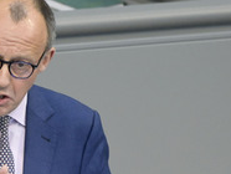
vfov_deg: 1.6
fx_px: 6374
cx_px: -17
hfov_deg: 2.1
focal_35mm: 954
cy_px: 154
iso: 10000
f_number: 5.6
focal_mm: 410
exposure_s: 1/400
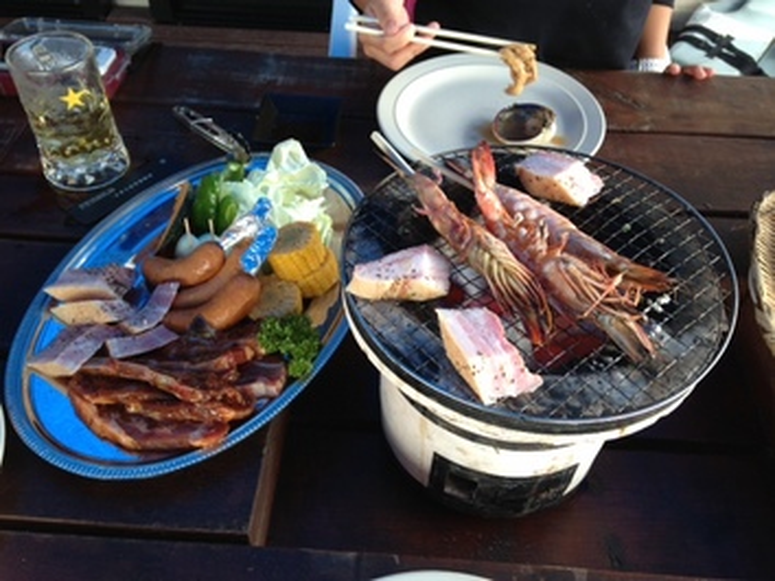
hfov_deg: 55.4
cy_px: 290
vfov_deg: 42.9
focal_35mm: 33
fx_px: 738
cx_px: 388
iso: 64
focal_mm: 4.13
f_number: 2.4
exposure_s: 1/60
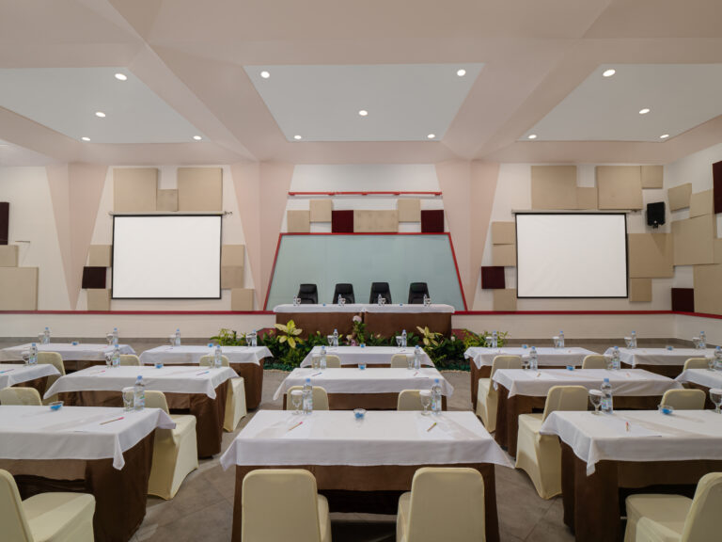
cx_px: 361
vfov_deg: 78.1
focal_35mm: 16
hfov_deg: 94.5
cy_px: 271
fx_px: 334
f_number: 6.3
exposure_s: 1/2
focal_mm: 8
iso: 200
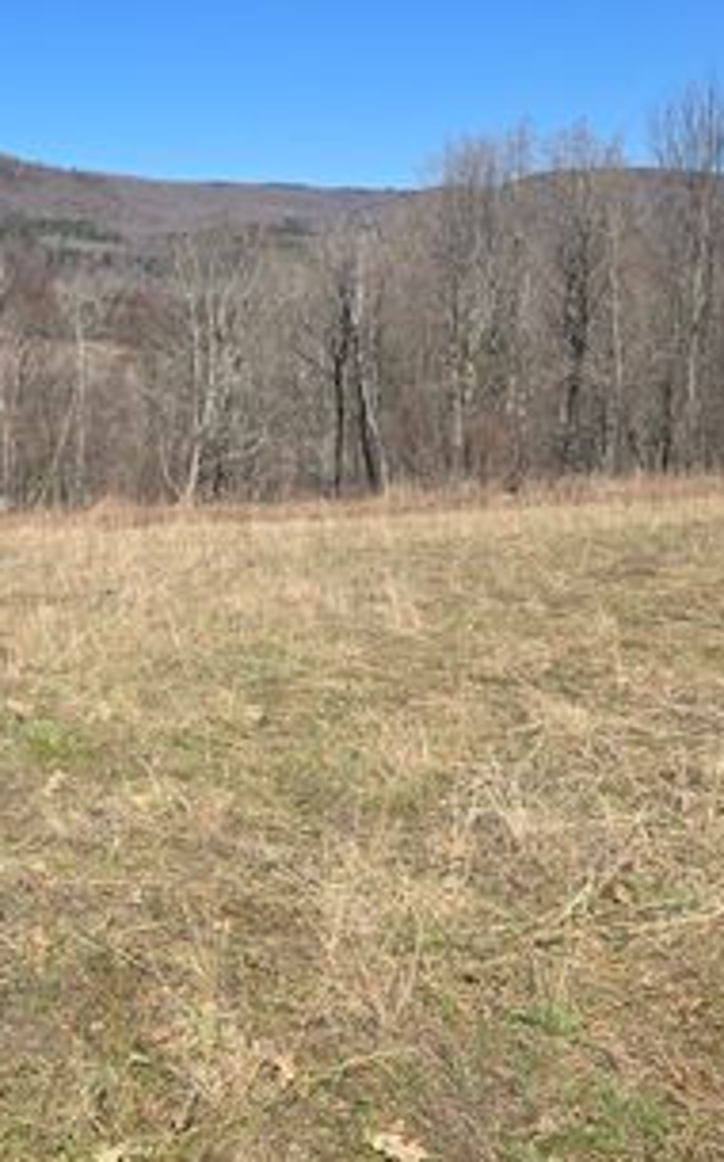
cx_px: -8
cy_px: 490
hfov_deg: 29.7
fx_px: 1266
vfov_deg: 49.1
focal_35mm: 40
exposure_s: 1/816
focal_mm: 6.3
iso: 12
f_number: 1.7
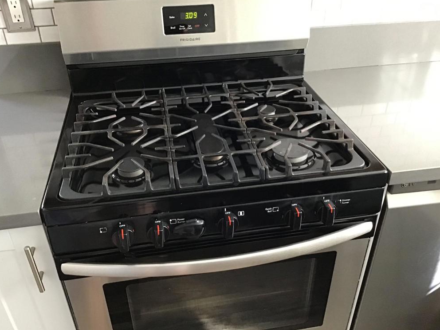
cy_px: 167
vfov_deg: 44.2
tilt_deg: -34.4
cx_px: 216
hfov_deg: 56.8
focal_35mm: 32
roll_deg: +0.5
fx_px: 407
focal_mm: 3.3
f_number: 2.4
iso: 200
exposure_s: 1/24
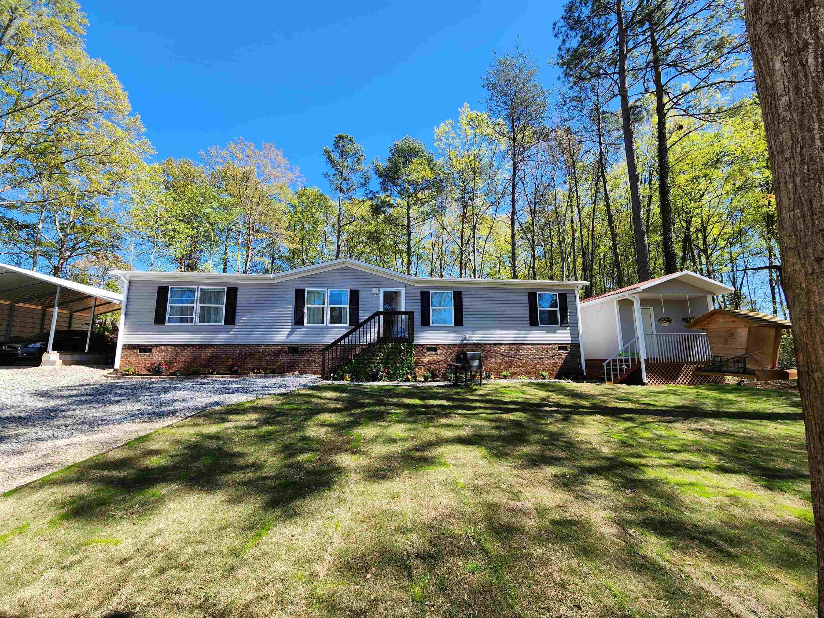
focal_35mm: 13
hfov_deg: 106.2
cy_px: 309
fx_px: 309
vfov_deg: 89.9
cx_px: 412
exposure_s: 1/709
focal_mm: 2.2
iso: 50
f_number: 2.2
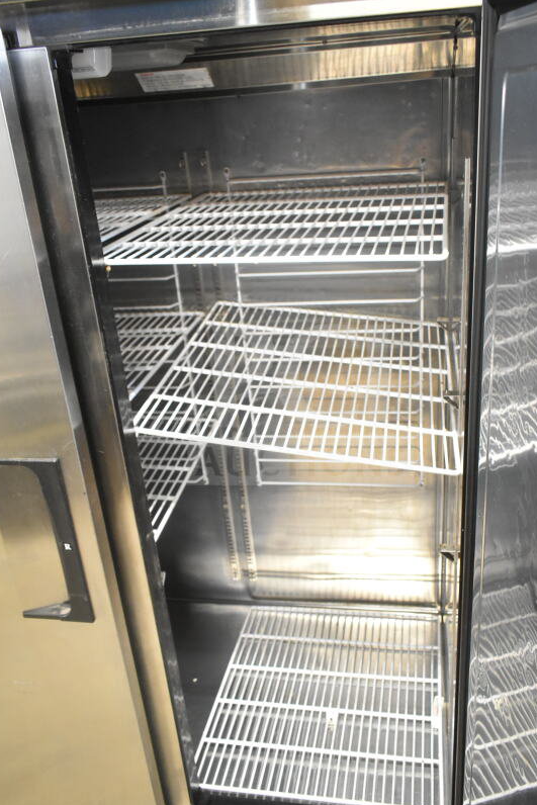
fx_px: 693
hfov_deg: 42.3
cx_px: 300
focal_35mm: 31
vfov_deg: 60.3
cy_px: 405
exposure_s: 1/30
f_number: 3.5
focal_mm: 18
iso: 3600
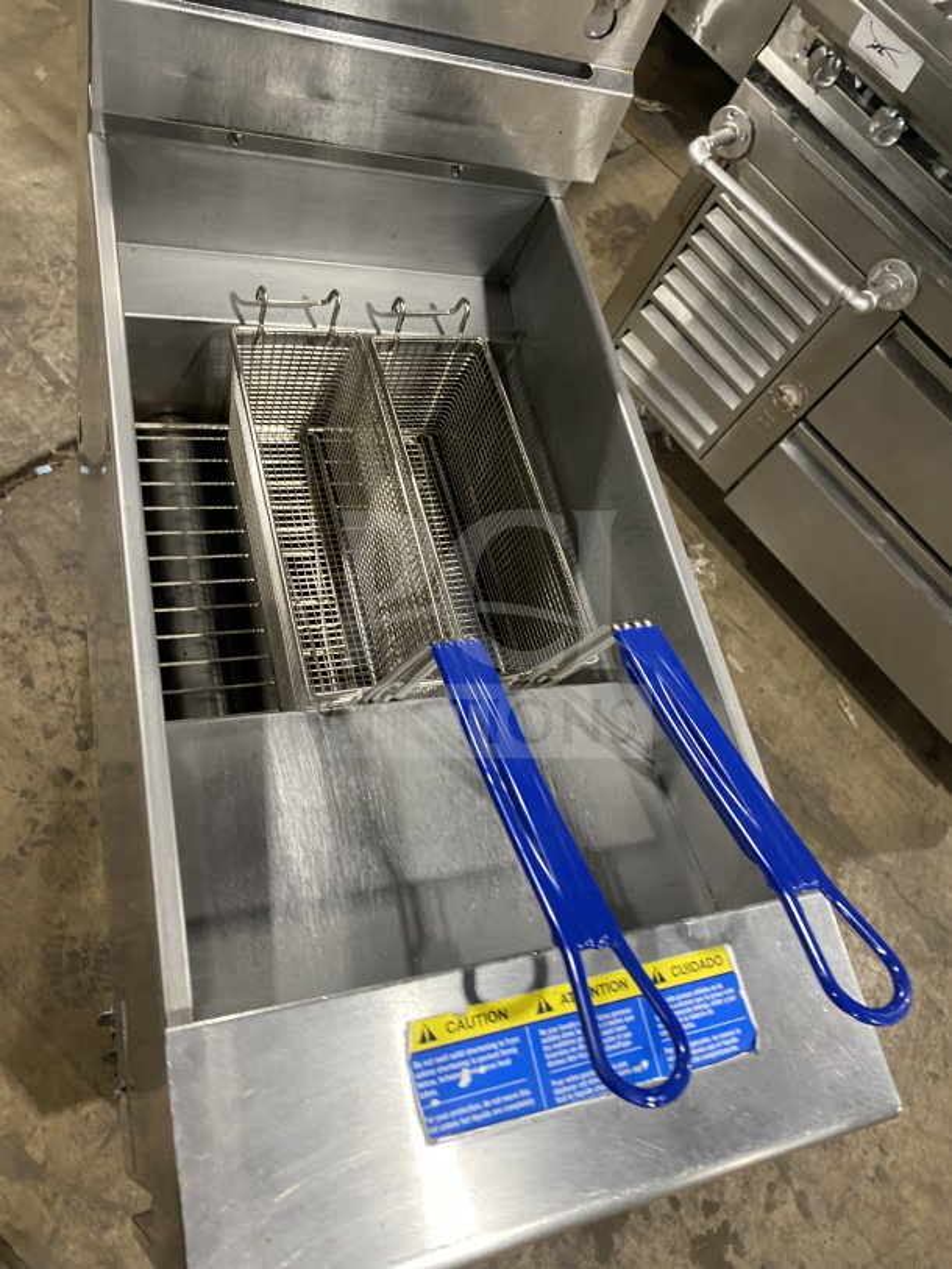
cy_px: 634
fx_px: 953
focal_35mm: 26
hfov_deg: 53.1
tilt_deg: -58.2
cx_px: 476
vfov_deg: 67.3
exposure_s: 1/60
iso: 250
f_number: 1.8
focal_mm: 4.25
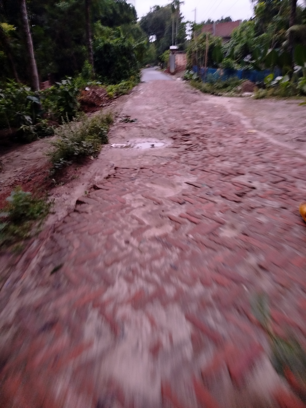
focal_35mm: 24
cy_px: 204
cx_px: 153
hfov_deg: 56.8
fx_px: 283
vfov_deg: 71.6
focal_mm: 5.31
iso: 640
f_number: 1.7
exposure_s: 1/10
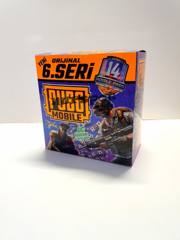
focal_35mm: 26
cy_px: 120
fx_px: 180
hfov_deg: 53.1
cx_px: 90
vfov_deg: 67.3
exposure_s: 1/40
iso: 160
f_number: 1.5
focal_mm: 4.32
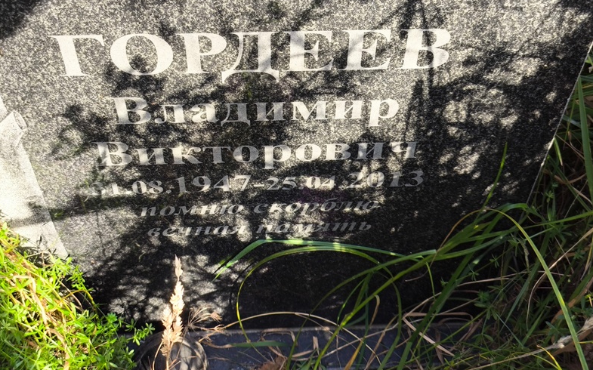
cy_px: 162
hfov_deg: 37.5
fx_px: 872
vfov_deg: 23.9
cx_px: 296
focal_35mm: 54
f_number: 1.7
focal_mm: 4.71
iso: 50
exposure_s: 1/165
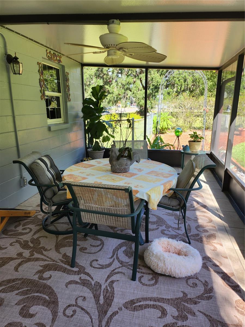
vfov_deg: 71.6
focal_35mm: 24
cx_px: 122
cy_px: 164
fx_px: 226
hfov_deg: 56.8
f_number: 1.8
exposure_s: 1/255
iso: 50
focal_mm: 5
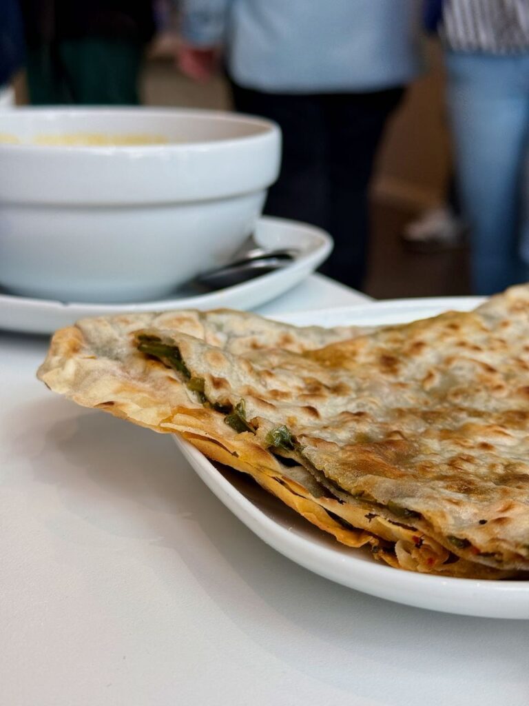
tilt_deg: -17.8
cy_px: 353
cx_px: 264
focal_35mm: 48
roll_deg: -0.9
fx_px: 978
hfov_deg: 30.3
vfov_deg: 39.7
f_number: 1.78
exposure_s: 1/204
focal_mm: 6.76
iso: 50
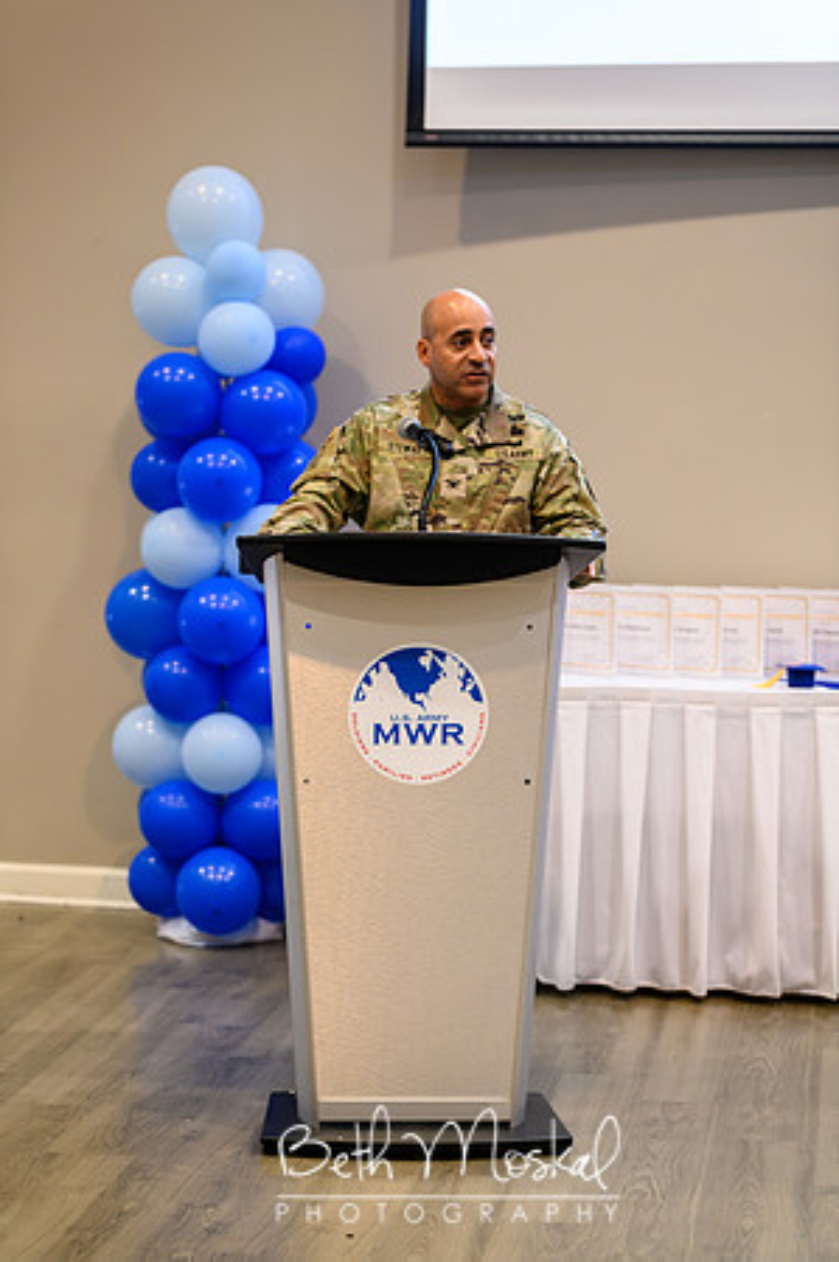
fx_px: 3153
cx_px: 420
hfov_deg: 15.2
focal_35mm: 90
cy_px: 631
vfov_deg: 22.6
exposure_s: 1/160
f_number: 2.8
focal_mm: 90
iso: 1250
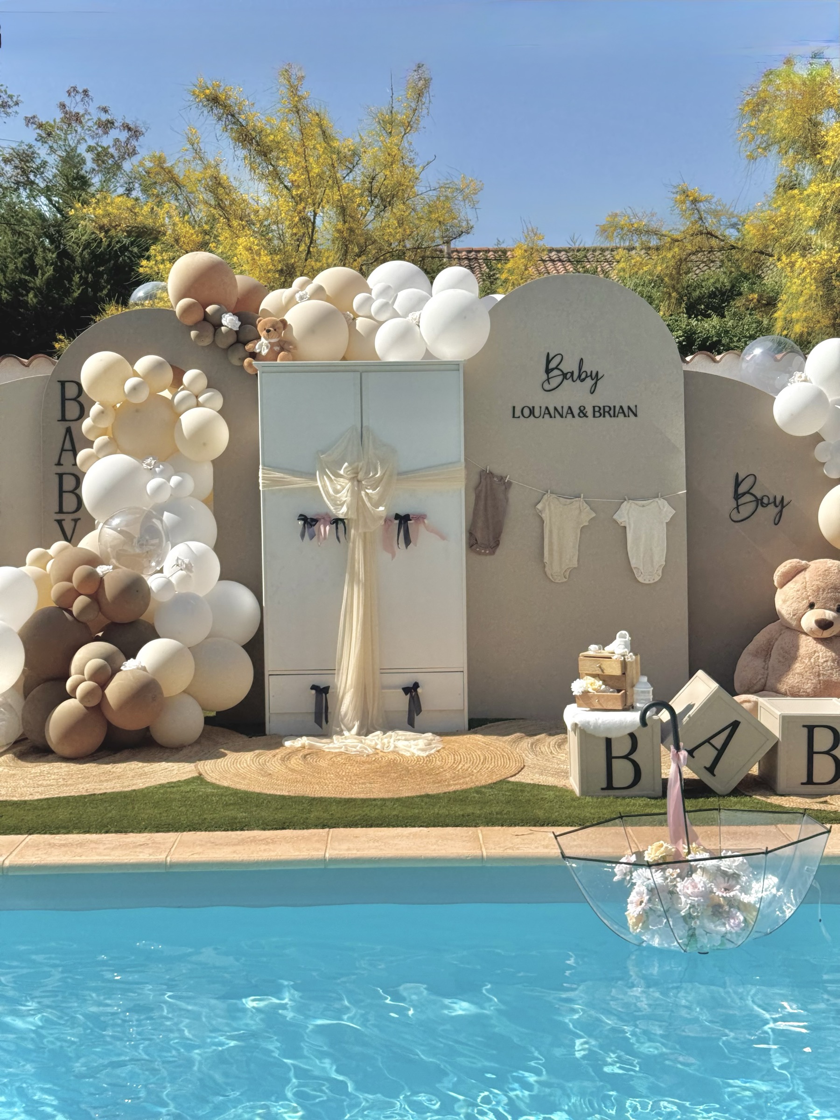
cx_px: 420
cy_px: 560
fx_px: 1553
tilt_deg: -2.7
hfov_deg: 30.3
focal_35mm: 48
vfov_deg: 39.7
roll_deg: +0.3
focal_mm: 6.76
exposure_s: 1/6410
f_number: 1.78
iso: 64
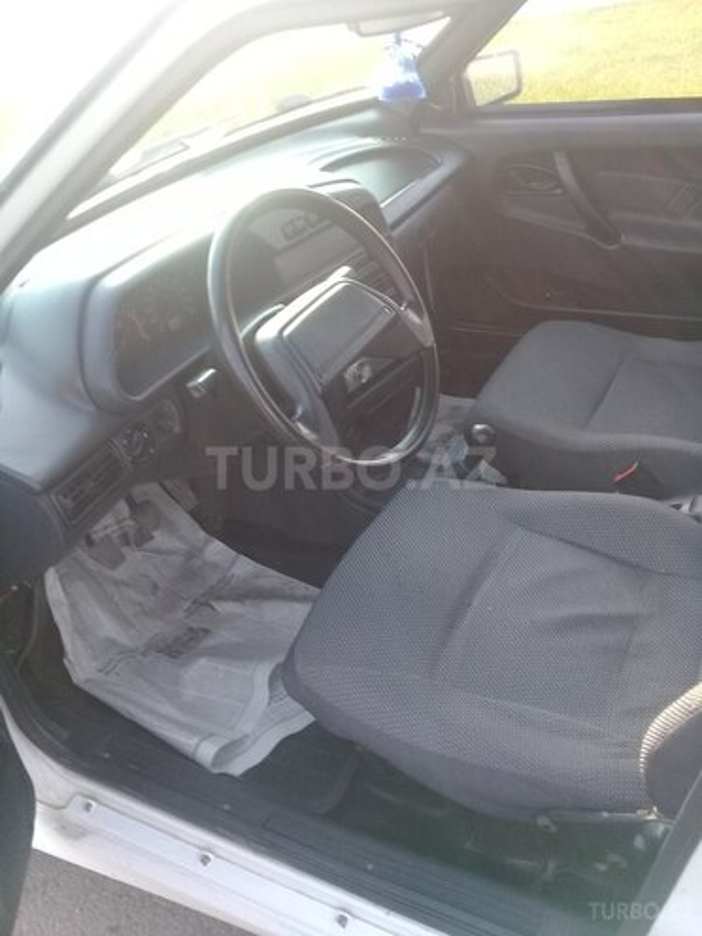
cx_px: 351
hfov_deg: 45.4
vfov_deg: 58.4
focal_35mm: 31
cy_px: 468
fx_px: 838
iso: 64
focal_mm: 3.3
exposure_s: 1/100
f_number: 2.2
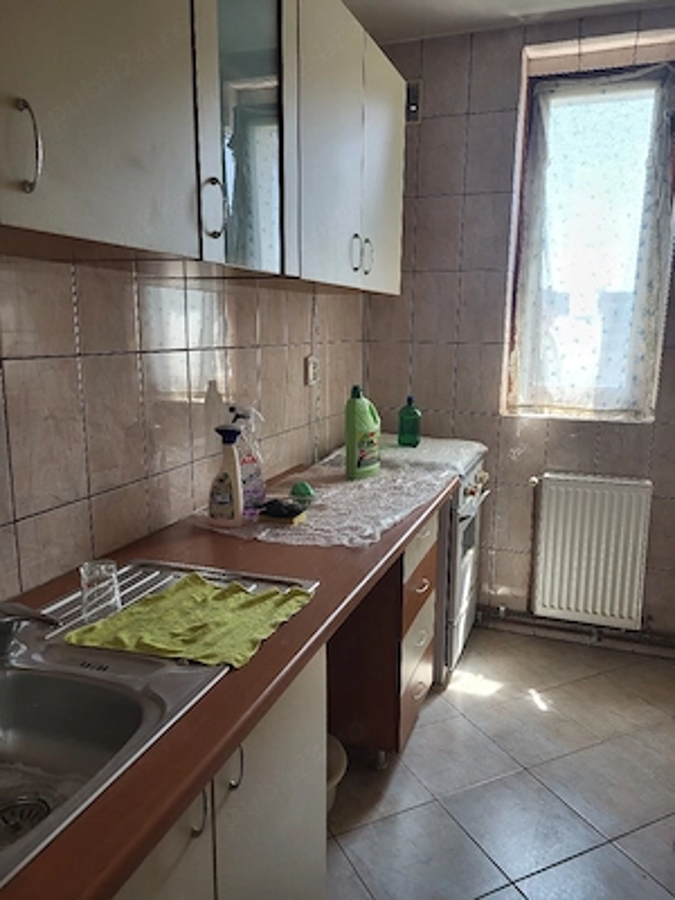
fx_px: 676
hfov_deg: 53.1
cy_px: 450
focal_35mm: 26
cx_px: 338
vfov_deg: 67.3
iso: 125
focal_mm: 5.4
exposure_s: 1/101
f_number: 1.8
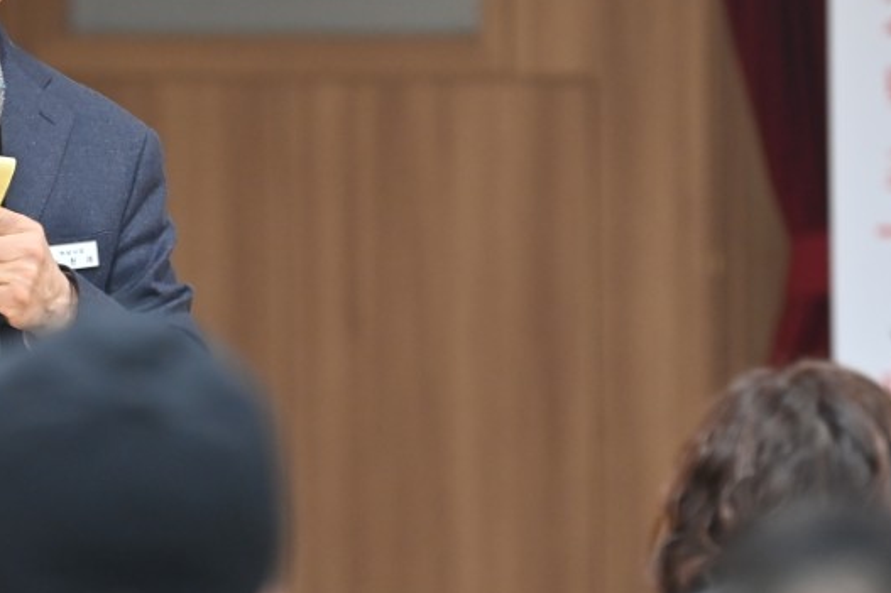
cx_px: 321
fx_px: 10218
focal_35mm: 413
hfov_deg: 5.0
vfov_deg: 3.3
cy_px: 241
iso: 1600
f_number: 3.2
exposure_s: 1/100
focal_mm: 170
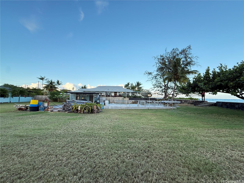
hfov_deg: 102.1
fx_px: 99
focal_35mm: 14
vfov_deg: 85.7
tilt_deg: +3.6
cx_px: 122
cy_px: 92
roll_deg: -1.4
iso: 50
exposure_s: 1/159
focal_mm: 2.22
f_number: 2.2
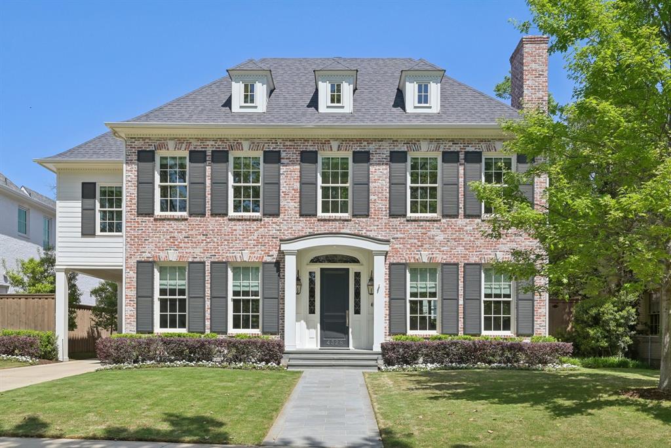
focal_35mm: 30
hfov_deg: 61.9
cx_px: 336
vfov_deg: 43.6
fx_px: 559
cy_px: 224
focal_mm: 30
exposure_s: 1/1250
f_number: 8
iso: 400
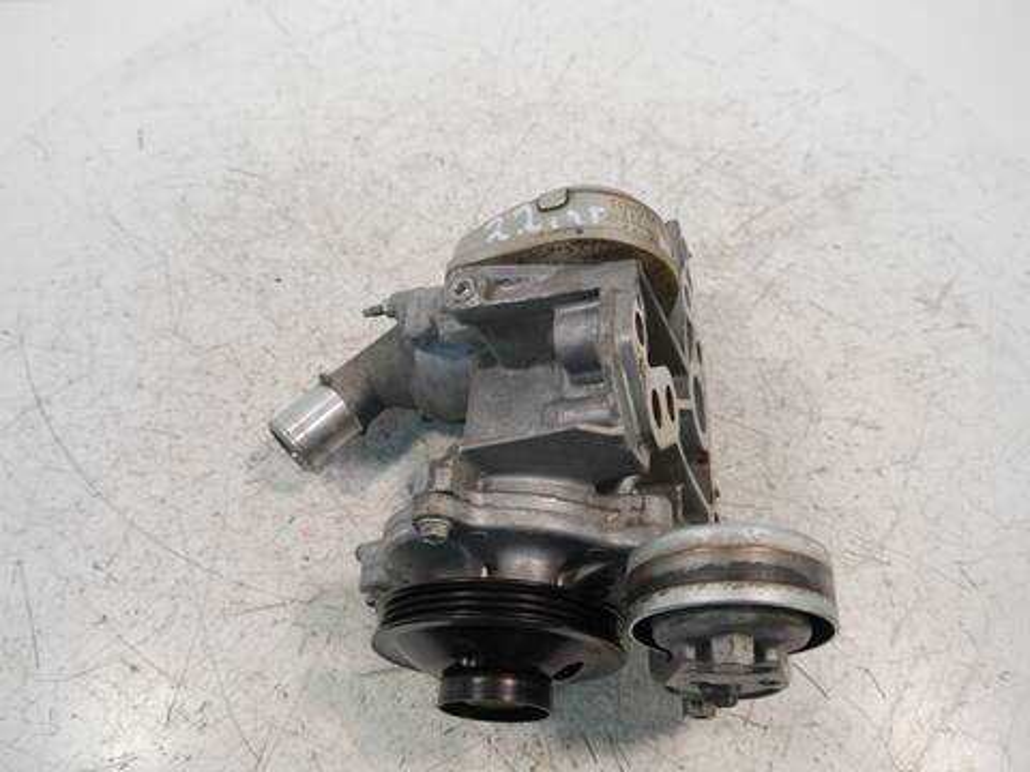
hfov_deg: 63.4
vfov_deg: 49.7
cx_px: 515
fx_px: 833
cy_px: 386
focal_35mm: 28
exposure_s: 1/125
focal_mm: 14
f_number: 3.5
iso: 800
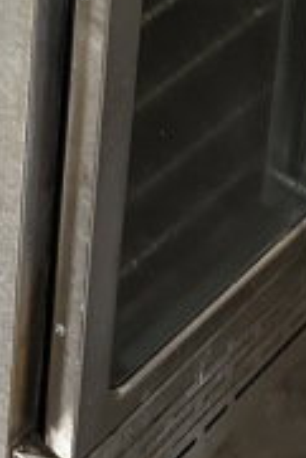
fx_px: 1425
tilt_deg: -12.3
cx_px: 18
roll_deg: -5.5
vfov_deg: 14.8
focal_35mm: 112
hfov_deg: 12.1
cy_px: -469
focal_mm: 6.86
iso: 640
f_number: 1.78
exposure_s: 1/60
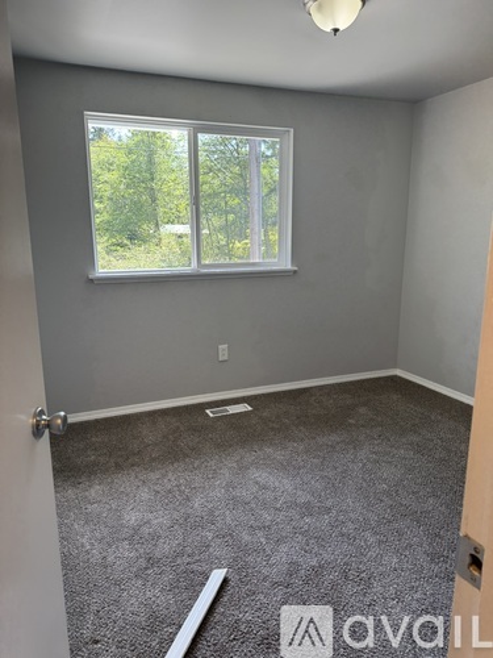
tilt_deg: -12.2
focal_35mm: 24
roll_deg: +1.4
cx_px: 246
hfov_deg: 56.8
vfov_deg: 71.6
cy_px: 329
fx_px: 456
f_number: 1.78
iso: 80
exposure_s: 1/144
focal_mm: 6.76
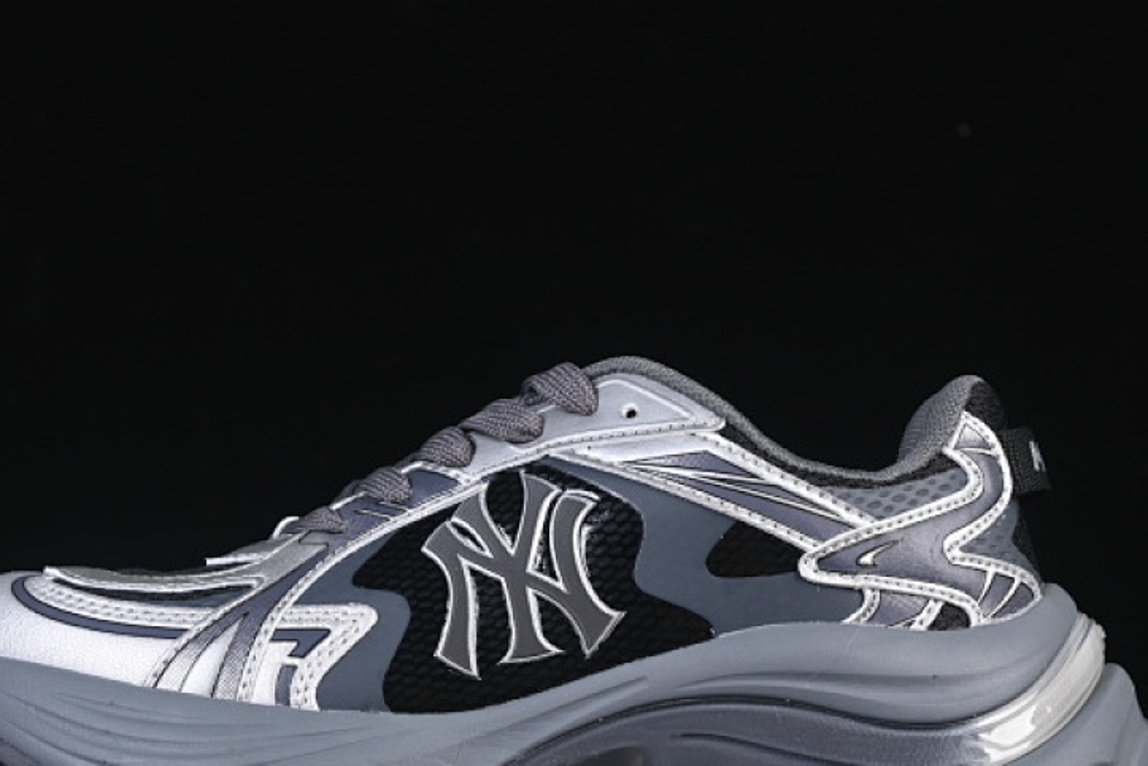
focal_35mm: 112
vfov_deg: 12.2
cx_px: 549
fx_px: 3571
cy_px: 531
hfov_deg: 18.3
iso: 160
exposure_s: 1/60
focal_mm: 50
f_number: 6.3
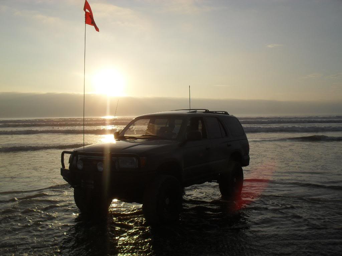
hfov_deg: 52.6
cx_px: 171
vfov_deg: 40.7
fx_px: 346
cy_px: 128
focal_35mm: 35
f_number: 8.4
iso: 100
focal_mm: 6.3
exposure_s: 1/500
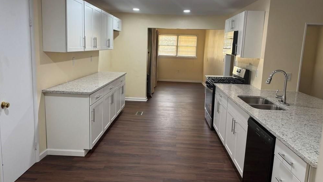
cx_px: 161
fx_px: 231
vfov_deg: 42.8
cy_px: 83
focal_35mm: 27
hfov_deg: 69.9
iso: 125
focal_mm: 6.76
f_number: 1.78
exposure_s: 1/60
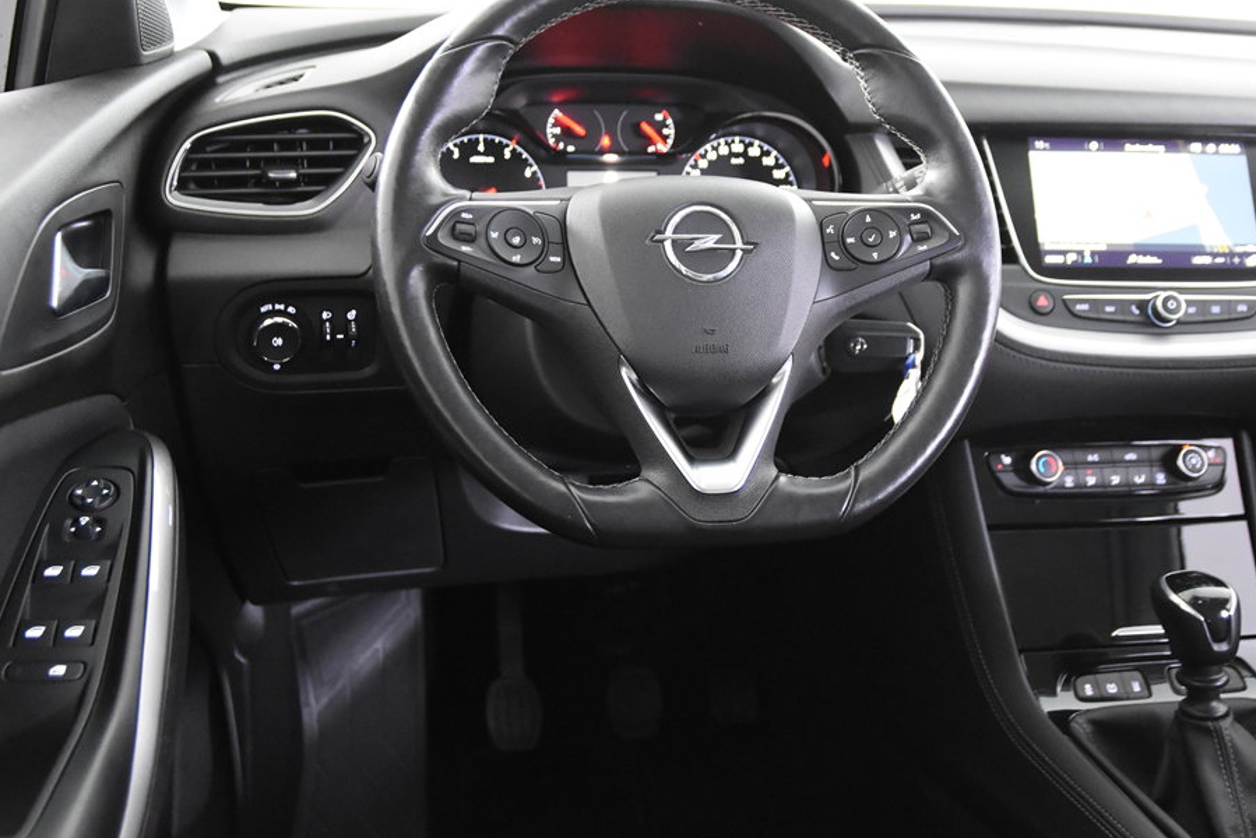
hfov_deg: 47.4
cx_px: 658
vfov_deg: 32.7
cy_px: 403
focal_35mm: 41
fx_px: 1431
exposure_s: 1/40
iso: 6400
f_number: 3
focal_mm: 24
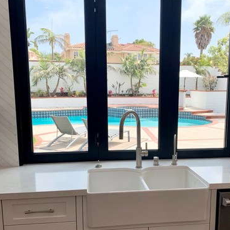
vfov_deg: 41.5
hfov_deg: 41.7
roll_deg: -0.4
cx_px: 138
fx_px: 301
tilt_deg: -9.7
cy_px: 147
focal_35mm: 40
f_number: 1.8
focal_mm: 4.25
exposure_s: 1/716
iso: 25
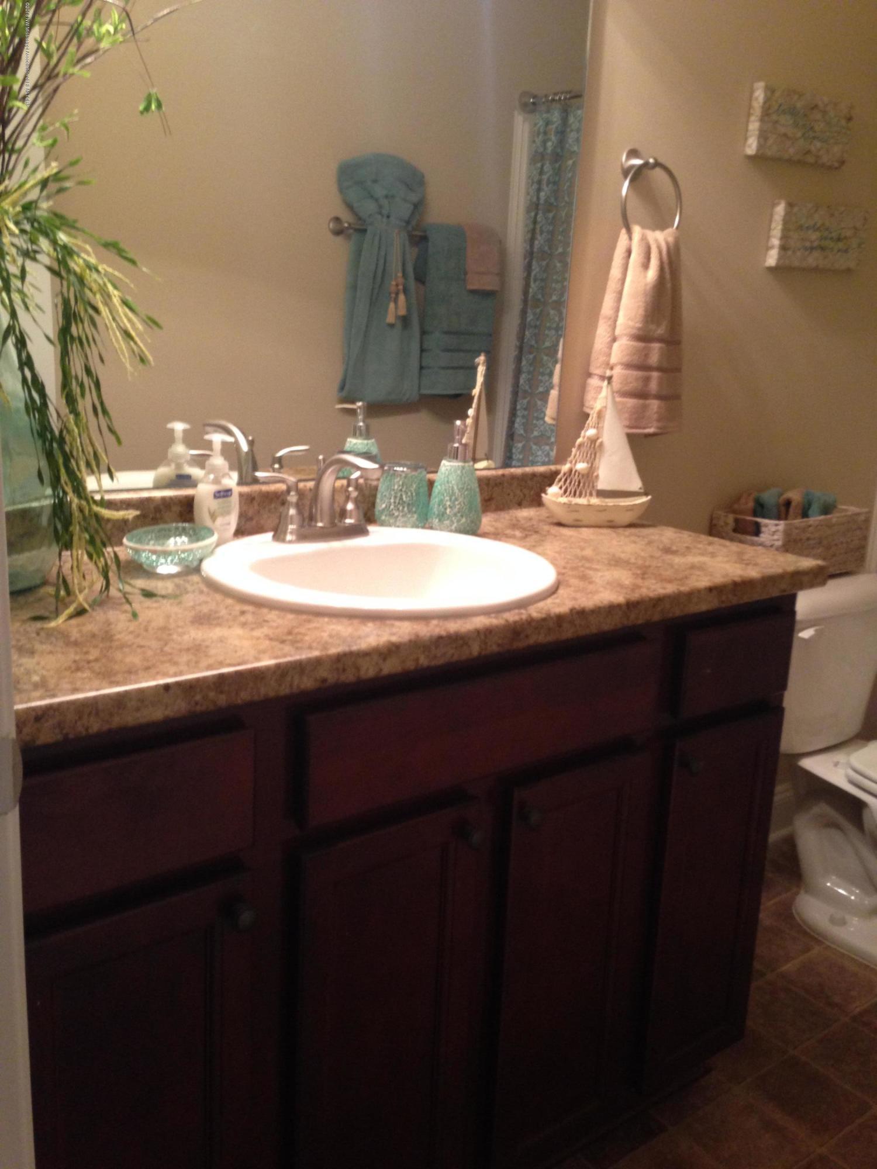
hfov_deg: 42.9
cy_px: 584
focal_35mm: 33
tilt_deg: -12.8
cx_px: 438
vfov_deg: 55.4
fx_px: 1115
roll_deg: -3.9
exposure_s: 1/20
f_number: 2.4
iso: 200
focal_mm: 4.12
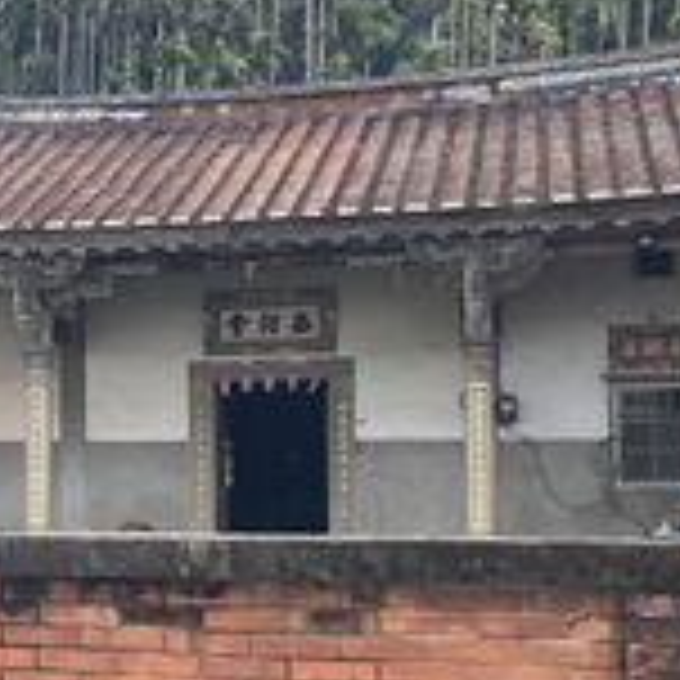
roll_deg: -1.5
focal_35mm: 82
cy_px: 394
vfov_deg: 21.1
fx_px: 1822
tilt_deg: +5.3
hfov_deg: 19.8
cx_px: -153
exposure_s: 1/666
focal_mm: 3.99
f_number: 1.8
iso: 20
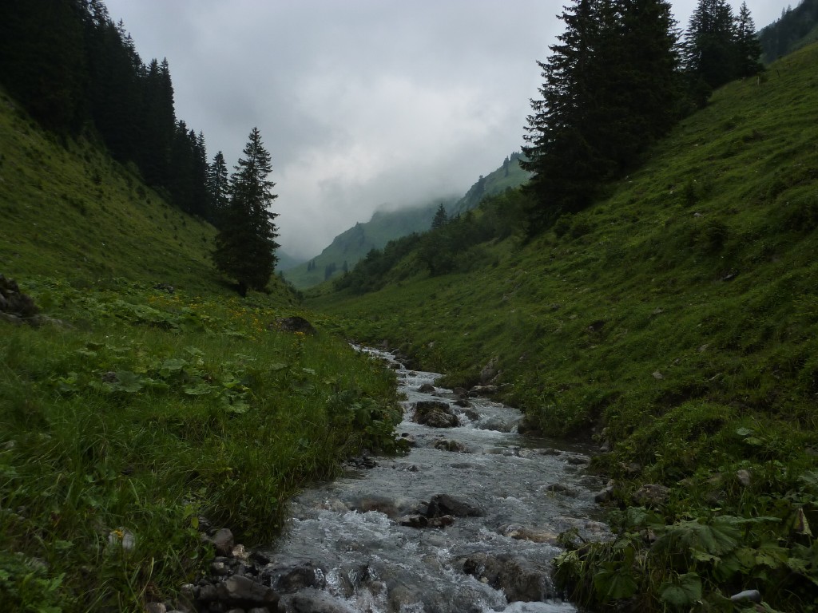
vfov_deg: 40.7
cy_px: 306
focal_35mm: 35
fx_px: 827
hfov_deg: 52.6
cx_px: 409
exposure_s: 1/400
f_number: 4
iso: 125
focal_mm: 5.7
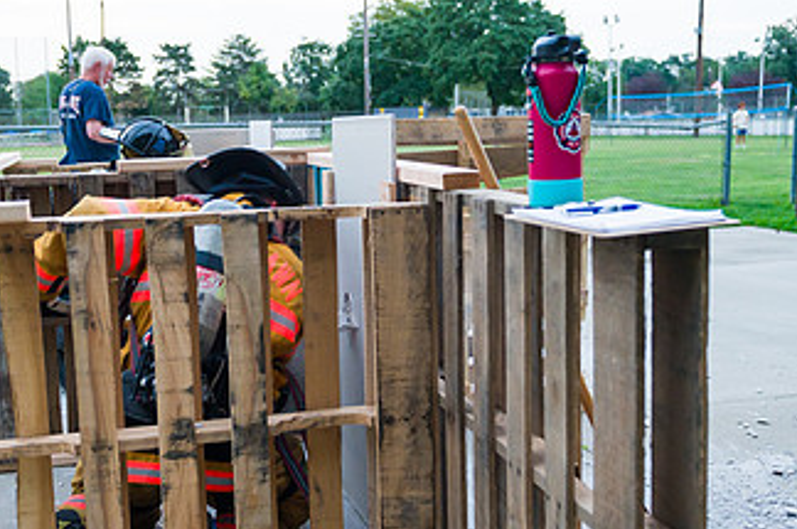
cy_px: 256
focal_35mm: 43
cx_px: 310
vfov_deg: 31.1
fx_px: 951
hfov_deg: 45.2
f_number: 3.2
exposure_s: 1/200
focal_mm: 24
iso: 1600
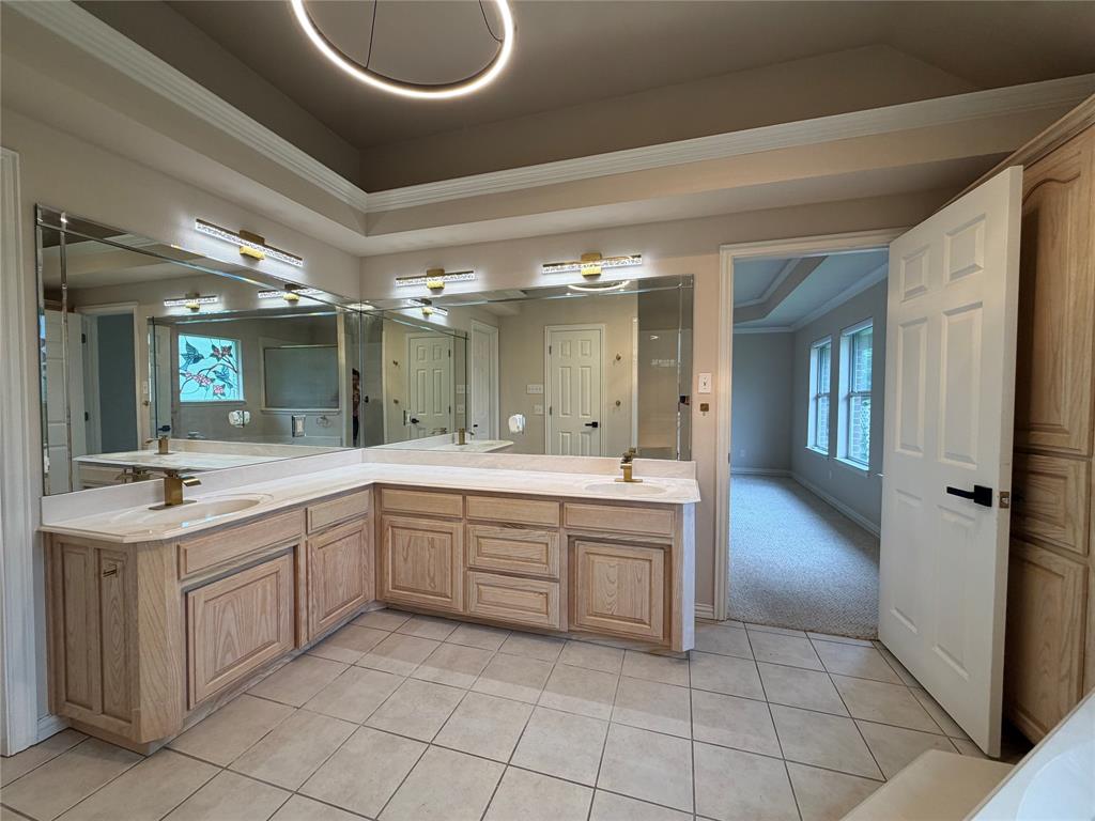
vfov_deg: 85.7
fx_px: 443
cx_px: 548
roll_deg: -0.1
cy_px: 410
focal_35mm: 14
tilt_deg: -0.9
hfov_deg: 102.1
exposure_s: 1/120
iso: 125
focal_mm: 2.22
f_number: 2.2
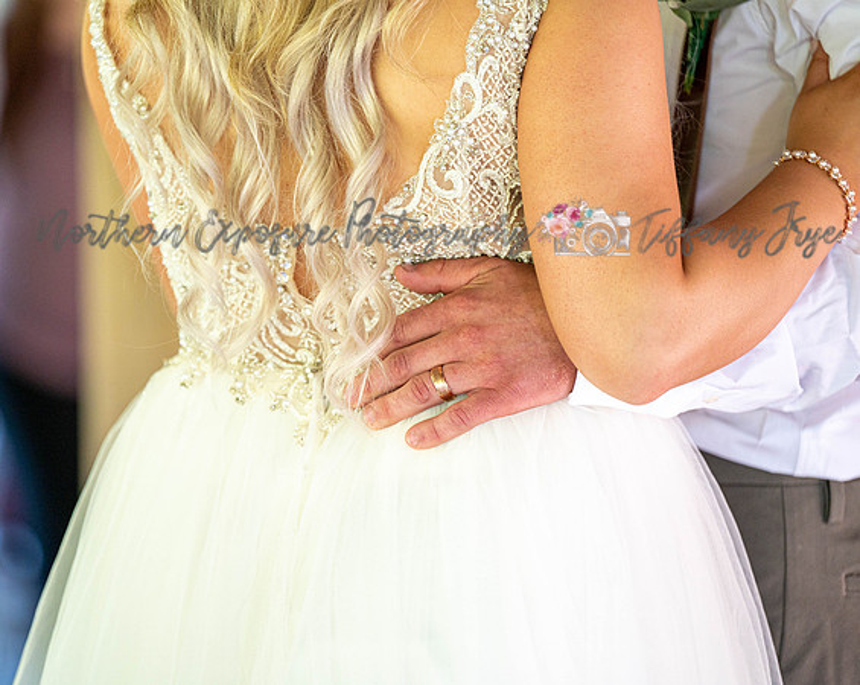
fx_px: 5720
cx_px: 344
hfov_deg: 8.6
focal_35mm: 225
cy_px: 342
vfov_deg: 6.9
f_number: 2.8
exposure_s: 1/250
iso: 720
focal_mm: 200
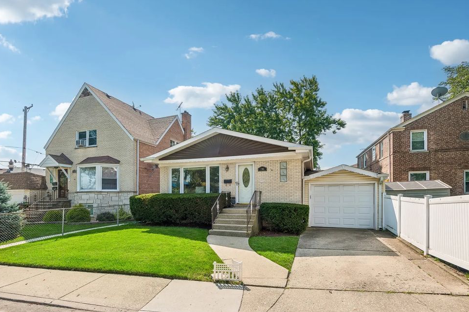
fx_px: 221
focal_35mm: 17
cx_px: 227
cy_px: 165
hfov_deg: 93.3
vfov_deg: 70.3
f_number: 8
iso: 250
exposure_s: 1/320
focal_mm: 16
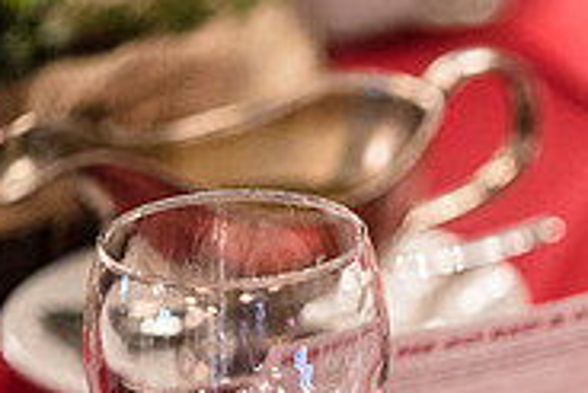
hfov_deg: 6.6
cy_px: 586
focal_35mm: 309
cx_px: 882
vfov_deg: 4.4
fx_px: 5051
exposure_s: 1/60
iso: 3200
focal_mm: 98
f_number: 2.8
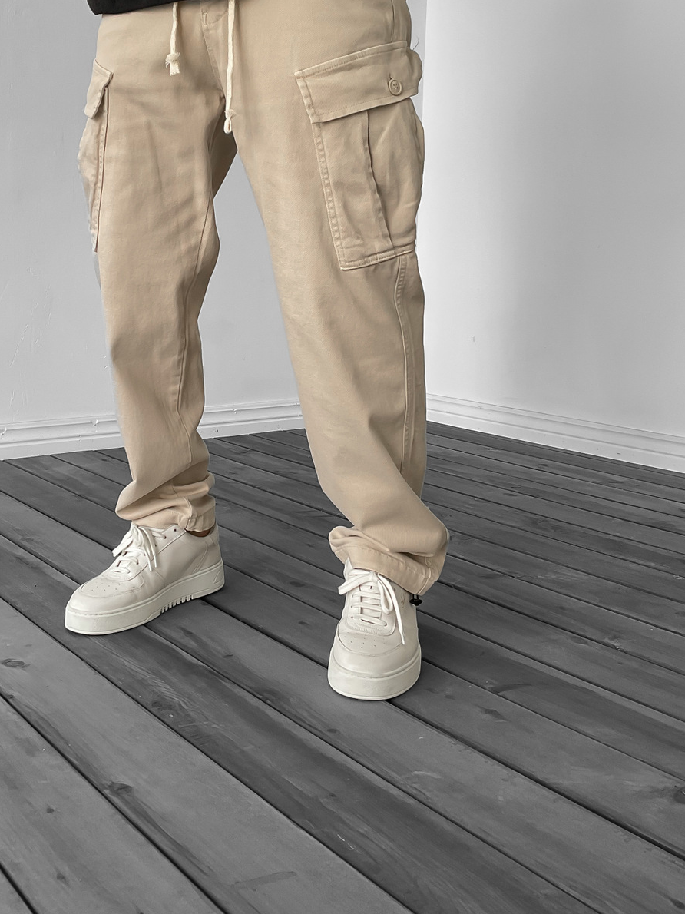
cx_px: 229
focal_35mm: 39
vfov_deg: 47.3
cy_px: 329
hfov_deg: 36.4
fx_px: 1029
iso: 40
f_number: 1.8
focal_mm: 3
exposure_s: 1/120
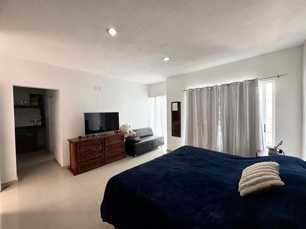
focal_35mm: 14
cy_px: 114
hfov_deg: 102.1
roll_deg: +0.9
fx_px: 124
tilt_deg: -1.1
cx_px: 153
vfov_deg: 85.7
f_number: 2.2
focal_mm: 2.22
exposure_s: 1/99
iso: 80
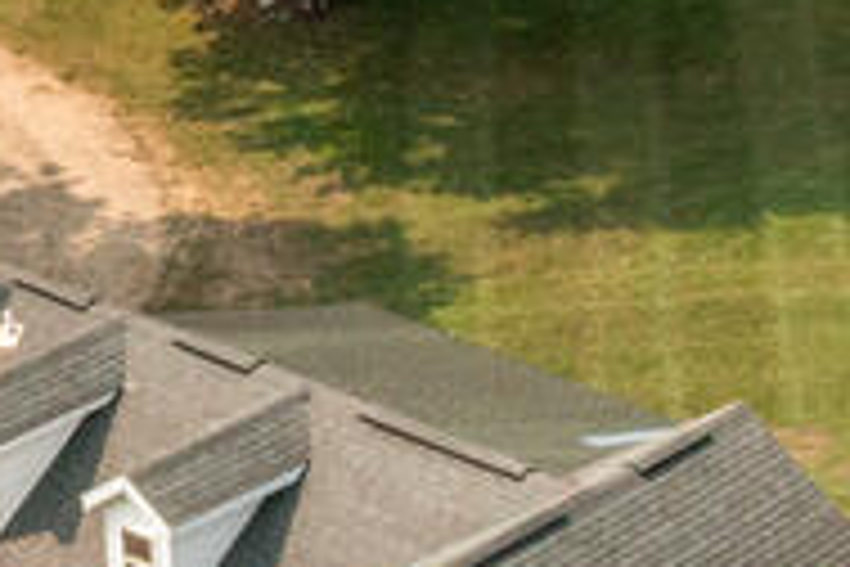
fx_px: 4202
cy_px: -160
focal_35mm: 178
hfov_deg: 11.5
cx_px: 598
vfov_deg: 7.6
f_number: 9
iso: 100
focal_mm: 10.26
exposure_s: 1/640
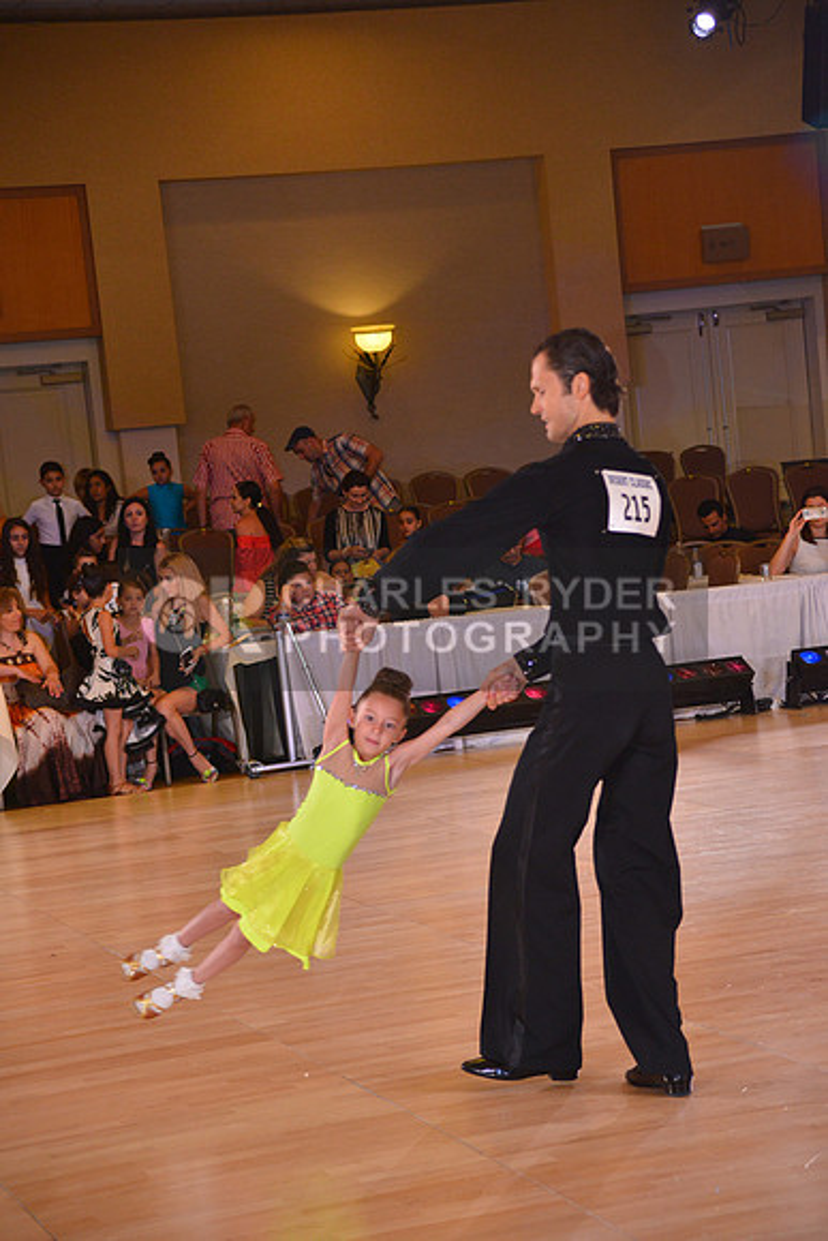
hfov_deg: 15.9
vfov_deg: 23.6
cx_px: 414
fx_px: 2965
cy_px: 620
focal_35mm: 86
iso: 2000
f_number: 5
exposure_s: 1/250
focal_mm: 86
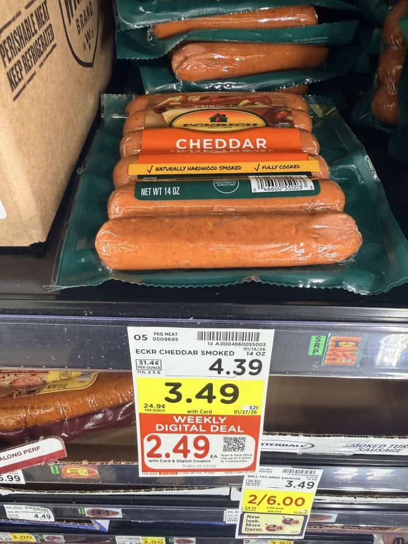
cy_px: 272
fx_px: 377
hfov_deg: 56.8
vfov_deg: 71.6
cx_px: 204
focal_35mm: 24
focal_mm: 2.2
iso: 200
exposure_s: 1/121
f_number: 2.2
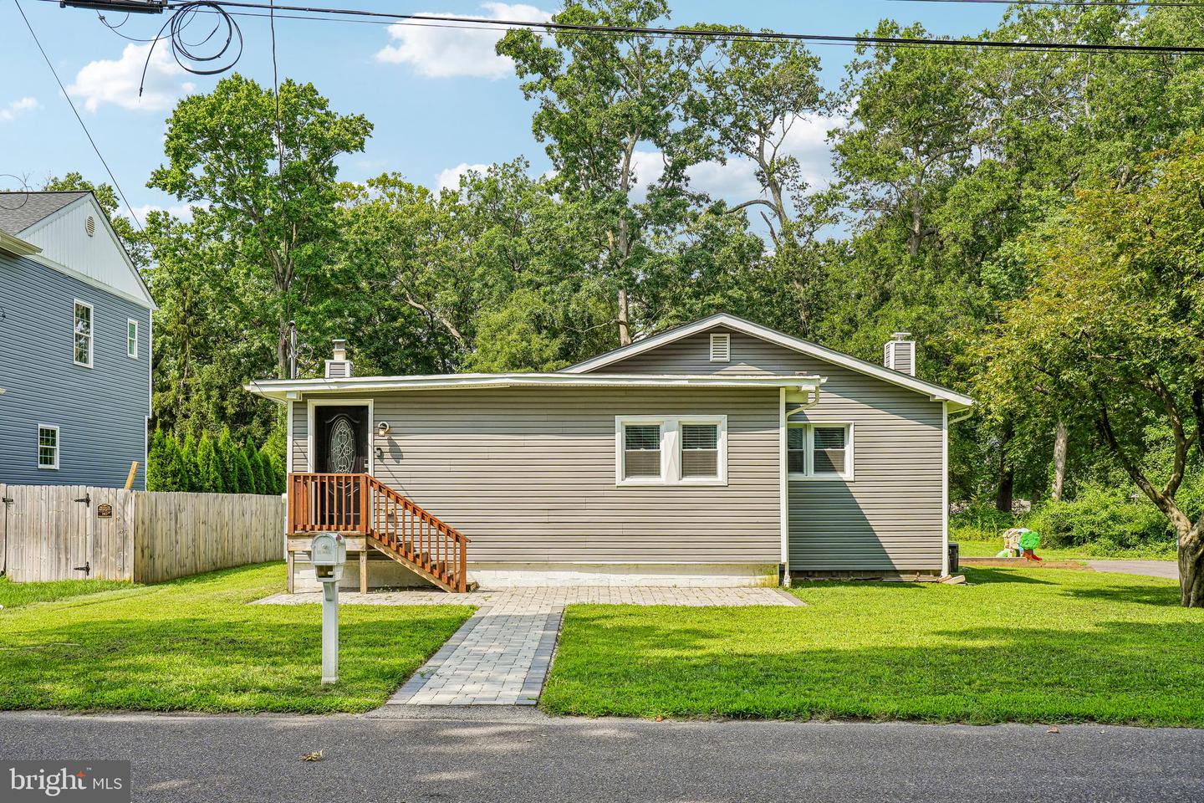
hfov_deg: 54.4
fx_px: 1170
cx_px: 602
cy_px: 402
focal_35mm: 35
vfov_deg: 37.9
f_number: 8
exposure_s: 1/200
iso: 100
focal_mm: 35
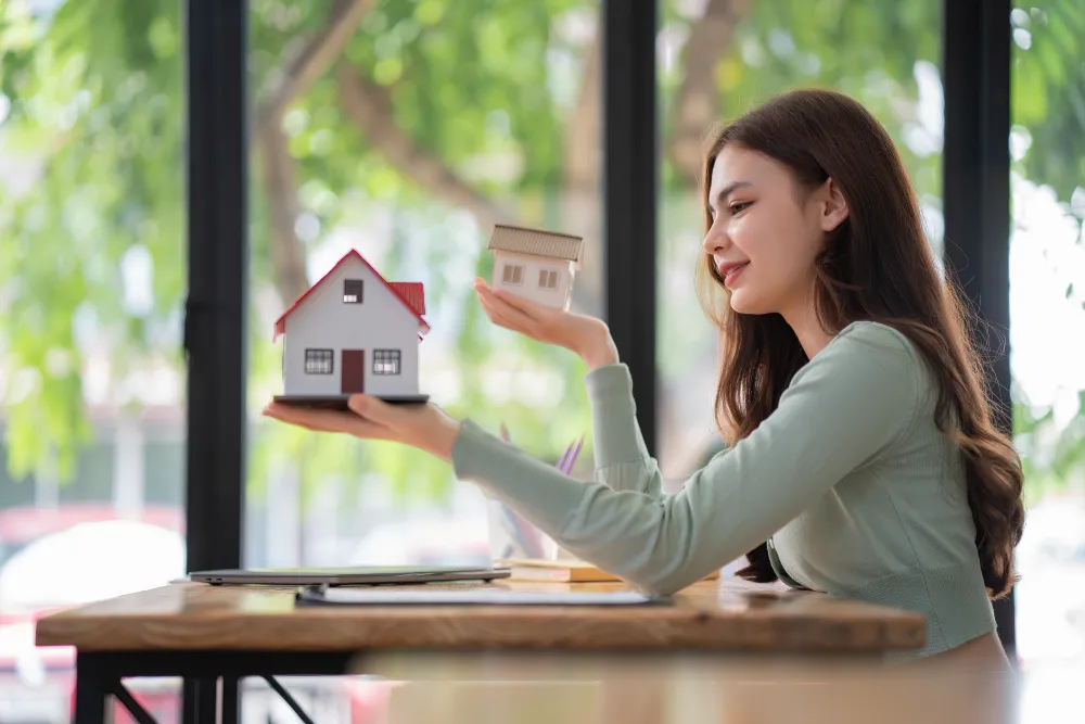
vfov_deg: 16.1
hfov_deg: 23.9
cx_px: 542
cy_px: 362
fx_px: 2562
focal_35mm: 85
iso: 400
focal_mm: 85
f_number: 2
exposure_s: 1/250
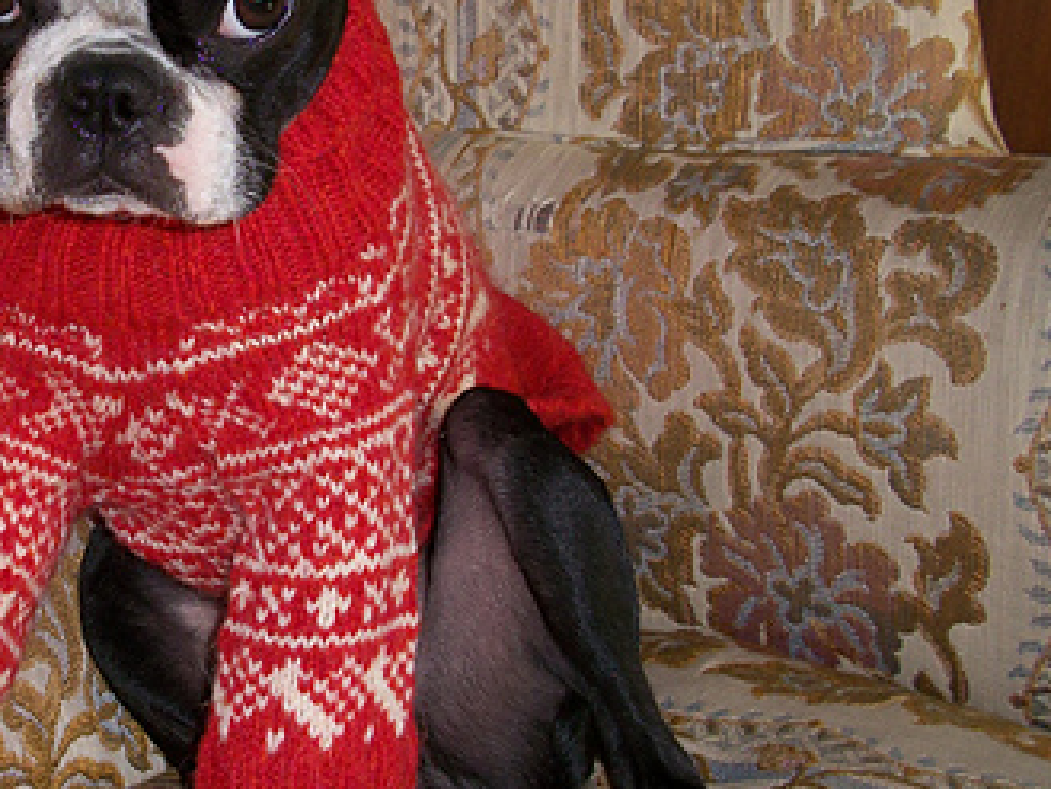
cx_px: 121
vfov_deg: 21.6
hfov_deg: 27.6
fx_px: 2065
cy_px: 268
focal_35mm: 68
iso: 80
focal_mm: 6.3
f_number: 3.1
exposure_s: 1/30
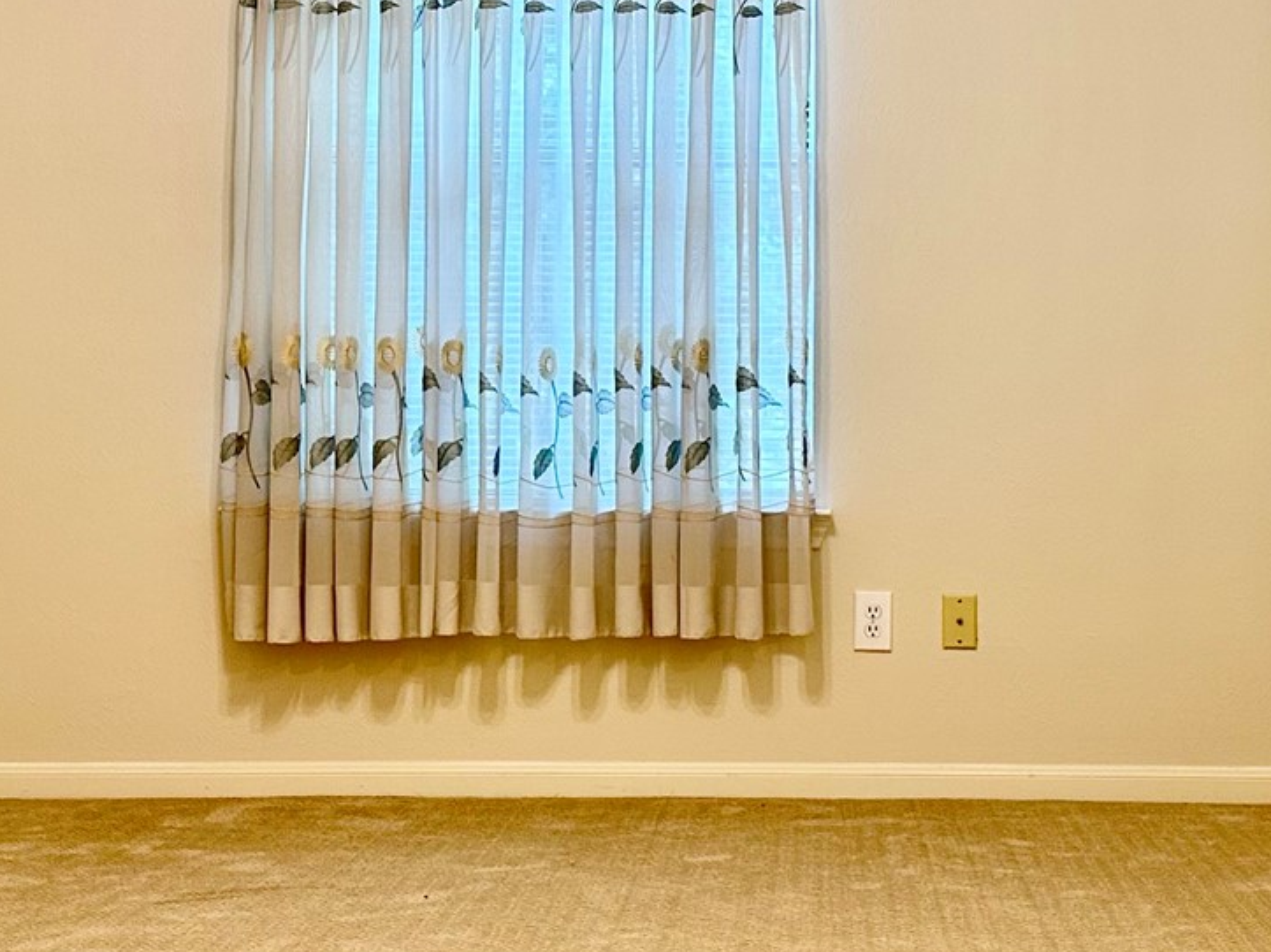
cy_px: 386
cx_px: 805
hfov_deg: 28.4
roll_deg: +0.2
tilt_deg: +1.4
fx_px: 2496
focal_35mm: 68
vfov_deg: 21.6
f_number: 1.78
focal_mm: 6.86
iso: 160
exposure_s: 1/60
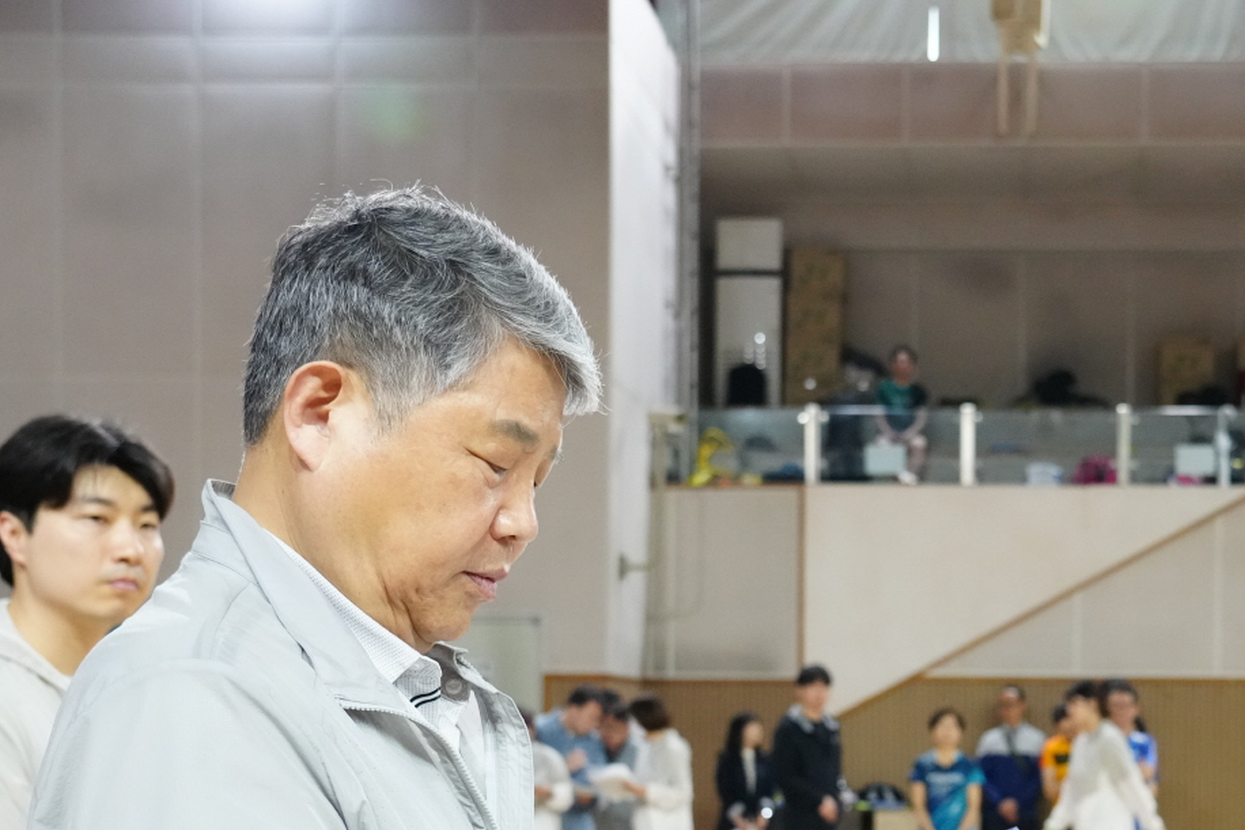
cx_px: 936
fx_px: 1971
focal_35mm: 57
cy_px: 787
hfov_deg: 34.3
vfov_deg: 23.0
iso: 3200
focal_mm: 29
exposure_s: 1/250
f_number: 4
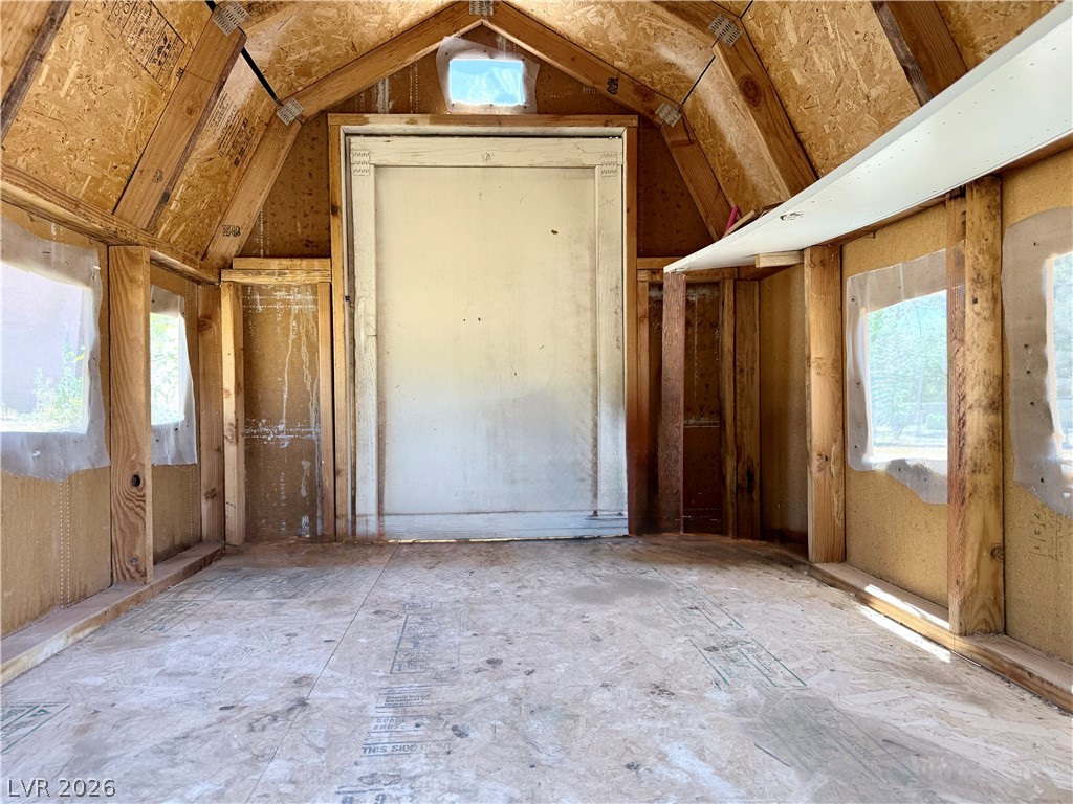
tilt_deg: +2.2
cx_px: 536
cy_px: 402
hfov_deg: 71.6
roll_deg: +1.0
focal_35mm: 24
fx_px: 744
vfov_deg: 56.8
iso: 100
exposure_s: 1/273
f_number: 1.78
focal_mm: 6.76
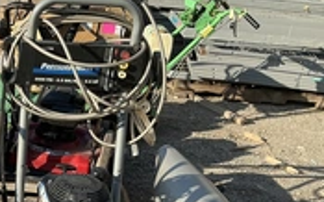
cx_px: -15
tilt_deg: -27.5
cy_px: 215
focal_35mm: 68
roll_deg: -2.6
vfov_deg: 18.5
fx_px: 600
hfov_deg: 28.0
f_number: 1.8
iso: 25
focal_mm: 3
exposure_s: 1/842
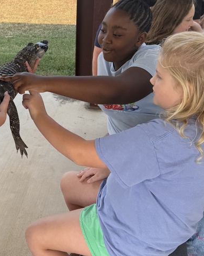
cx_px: 45
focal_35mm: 50
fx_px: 377
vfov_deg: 36.9
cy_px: 85
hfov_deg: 29.7
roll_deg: +0.2
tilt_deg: -24.0
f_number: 1.78
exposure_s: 1/1385
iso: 100
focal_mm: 6.76
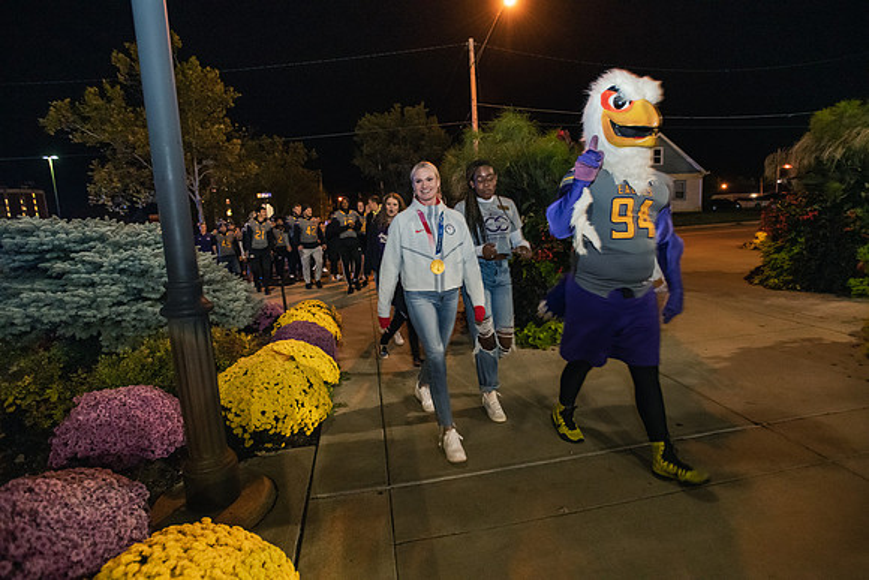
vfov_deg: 64.6
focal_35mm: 19
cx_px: 434
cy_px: 290
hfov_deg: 86.9
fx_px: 459
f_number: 3.5
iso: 5000
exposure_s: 1/50
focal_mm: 19
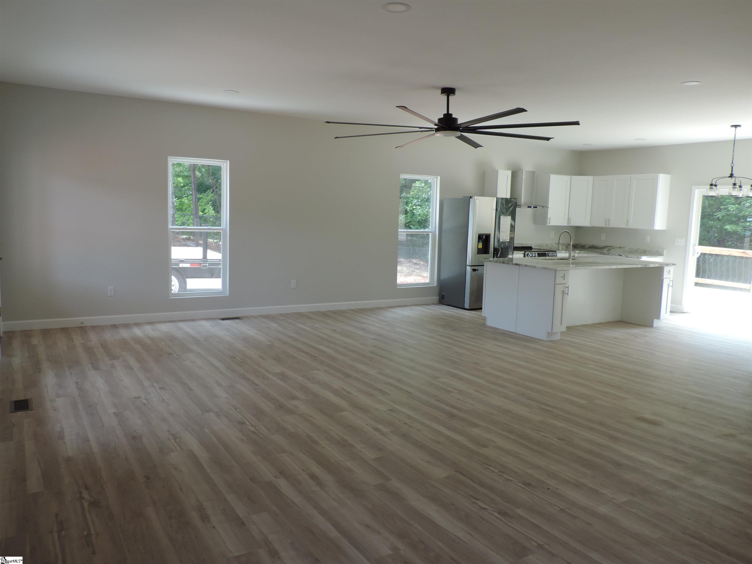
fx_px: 608
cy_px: 282
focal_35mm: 28
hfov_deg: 63.4
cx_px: 376
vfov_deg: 49.7
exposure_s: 1/50
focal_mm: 4.9
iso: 80
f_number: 3.1
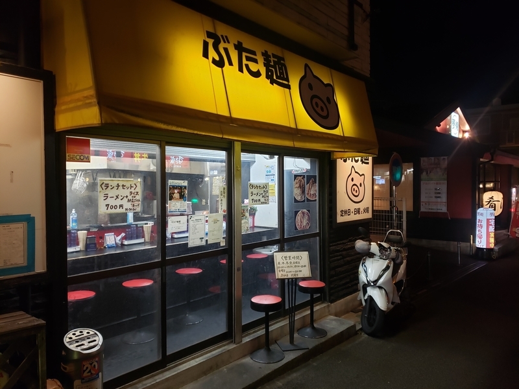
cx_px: 260
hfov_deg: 67.3
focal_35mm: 26
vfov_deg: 53.1
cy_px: 194
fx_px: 390
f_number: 1.5
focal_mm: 4.3
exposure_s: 1/50
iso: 250
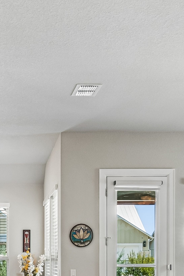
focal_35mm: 54
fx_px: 414
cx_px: -5
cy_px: 261
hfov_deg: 23.9
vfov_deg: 34.3
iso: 320
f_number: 8
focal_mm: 11
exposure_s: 1/50
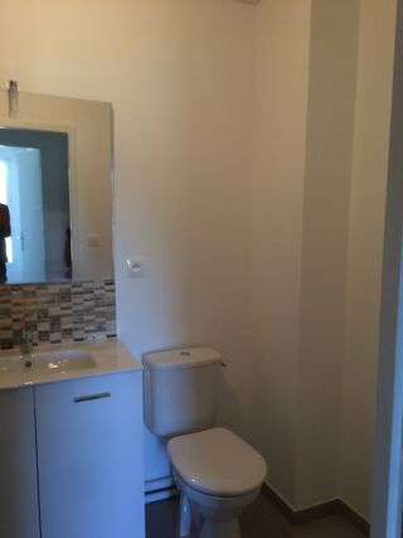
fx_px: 450
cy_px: 269
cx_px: 202
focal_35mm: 29
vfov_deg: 61.7
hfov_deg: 48.2
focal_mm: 4.15
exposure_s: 1/33
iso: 100
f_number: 2.2
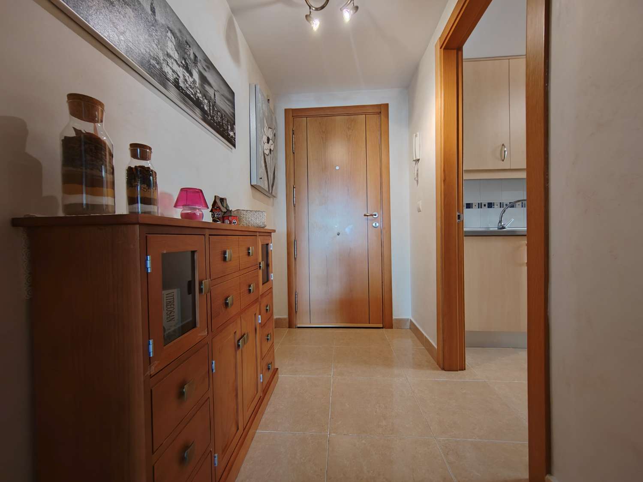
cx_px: 322
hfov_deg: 106.2
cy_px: 241
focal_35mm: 13
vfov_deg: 89.9
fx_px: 241
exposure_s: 1/33
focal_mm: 2.16
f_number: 2.2
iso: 800
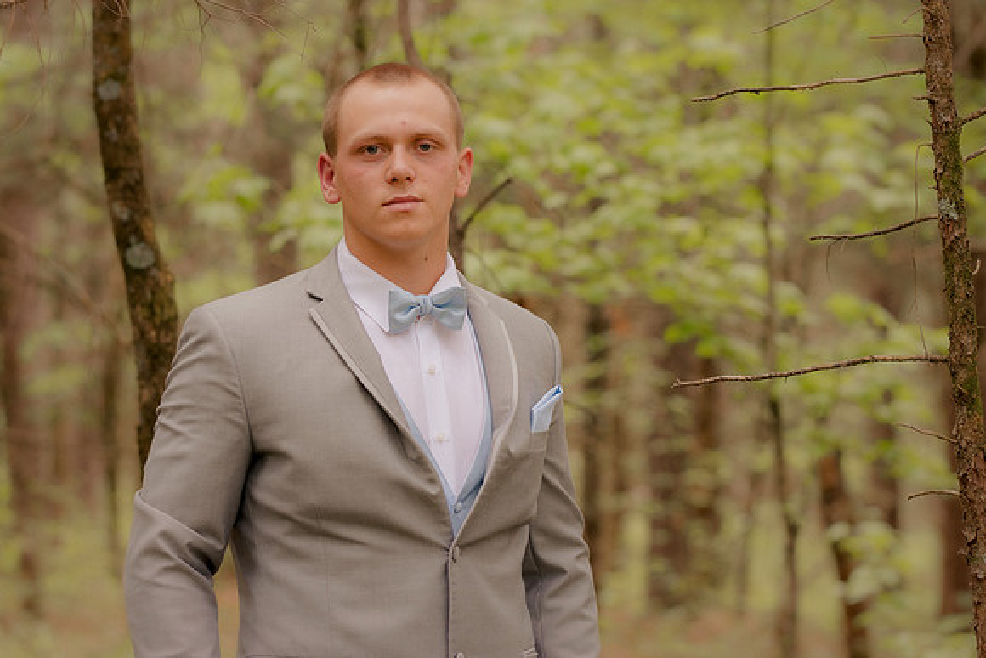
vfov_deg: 10.8
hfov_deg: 16.1
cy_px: 329
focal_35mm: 128
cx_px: 493
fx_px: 3493
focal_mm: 85
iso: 200
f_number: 2.8
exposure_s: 1/250
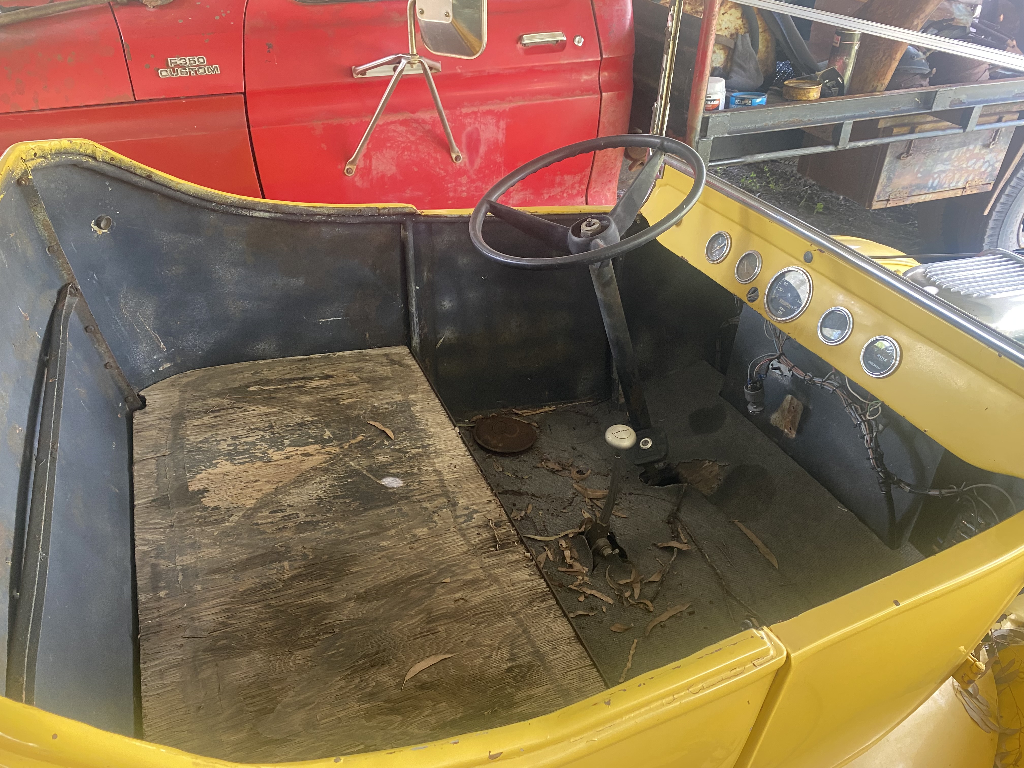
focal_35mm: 26
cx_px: 512
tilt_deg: -36.1
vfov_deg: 53.1
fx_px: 769
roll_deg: +0.8
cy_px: 384
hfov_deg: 67.3
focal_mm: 4.25
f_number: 1.8
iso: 200
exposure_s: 1/60
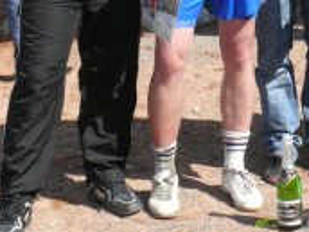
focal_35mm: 114
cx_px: 356
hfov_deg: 16.6
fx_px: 1018
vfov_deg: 12.4
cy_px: -112
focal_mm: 7.4
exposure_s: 1/250
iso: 100
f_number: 5.6
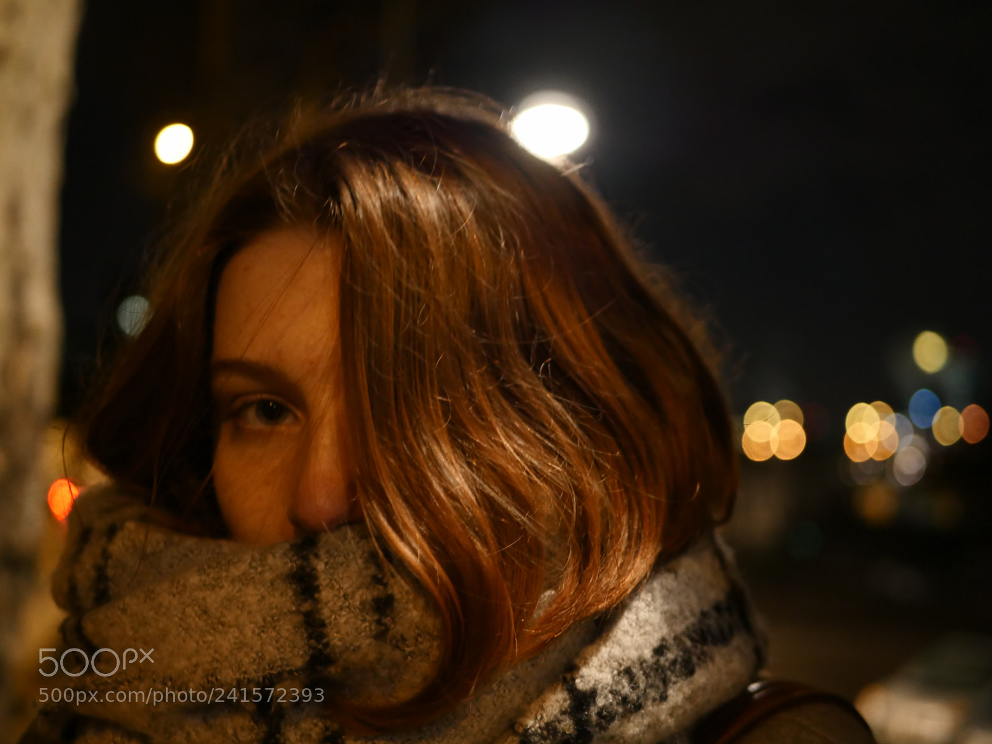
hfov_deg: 38.2
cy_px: 372
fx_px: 1433
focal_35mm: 50
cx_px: 496
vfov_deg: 29.1
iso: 1600
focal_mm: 25
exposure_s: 1/30
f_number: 1.7
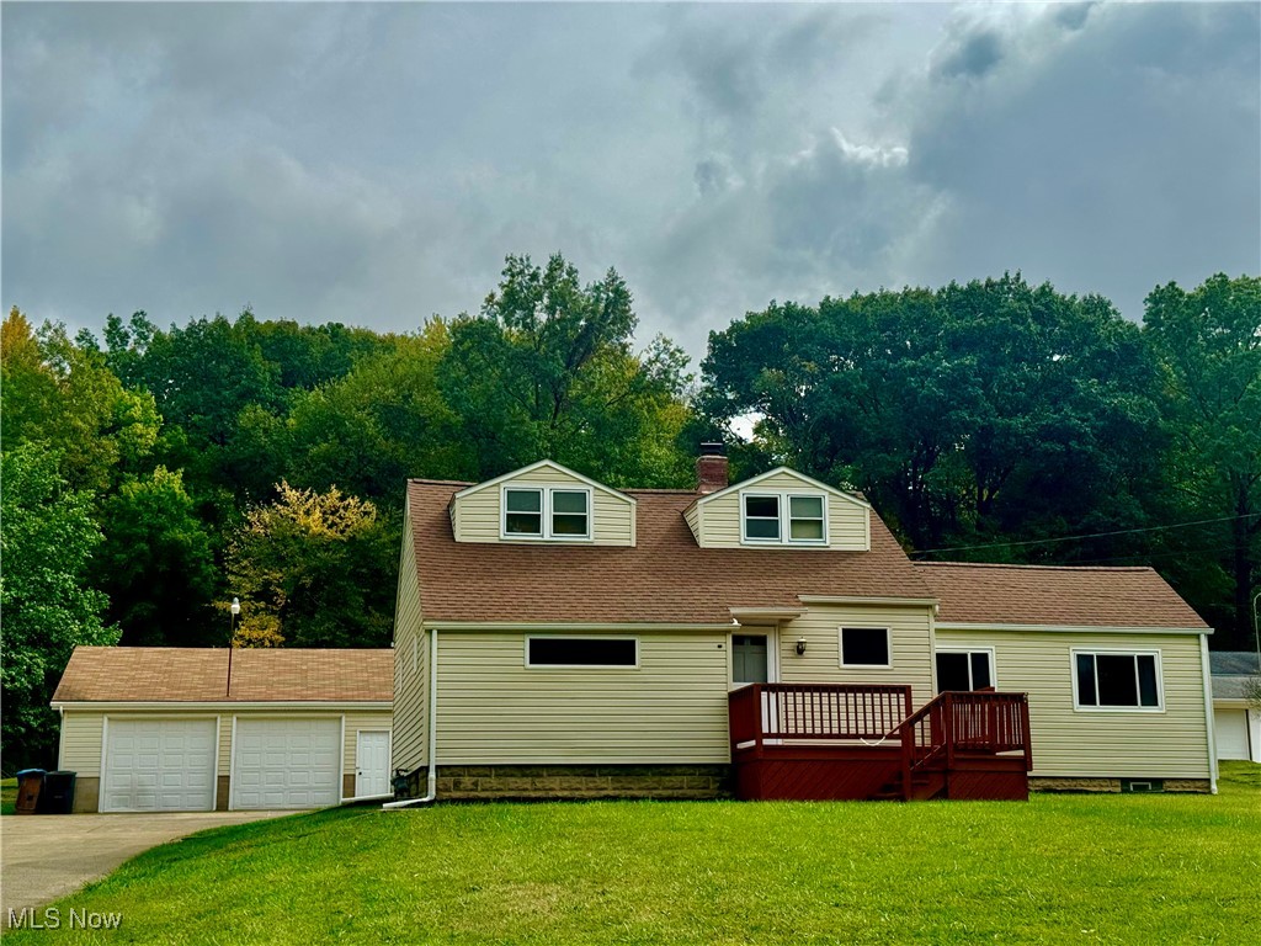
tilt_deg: +11.1
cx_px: 630
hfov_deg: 39.7
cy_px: 473
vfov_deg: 30.3
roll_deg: +1.0
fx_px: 1749
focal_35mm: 48
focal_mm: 6.76
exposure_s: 1/5848
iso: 64
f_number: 1.78
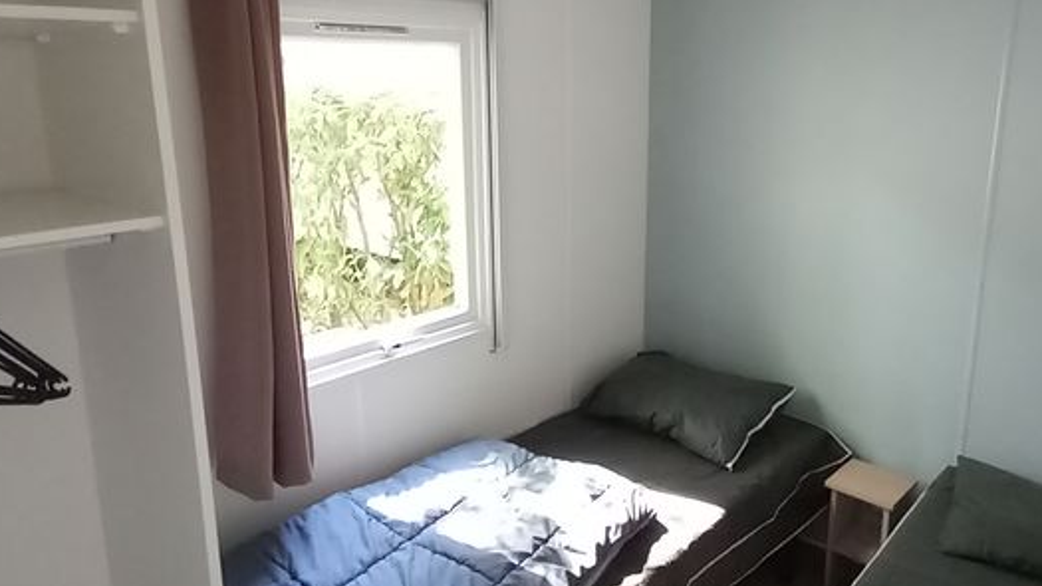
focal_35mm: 27
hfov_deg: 69.8
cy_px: 248
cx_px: 550
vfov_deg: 42.7
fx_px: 746
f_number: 2.2
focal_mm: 1.13
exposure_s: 1/20
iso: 400
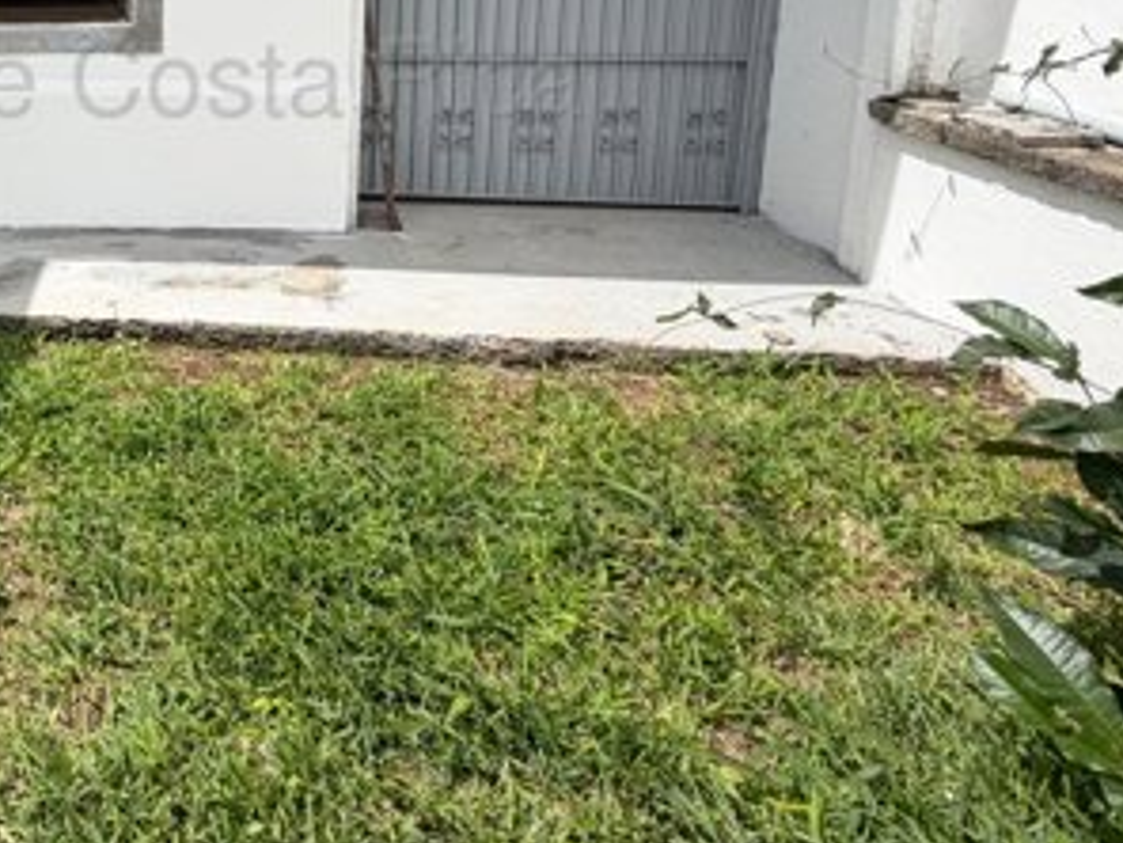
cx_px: -21
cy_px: 76
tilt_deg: -9.3
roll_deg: +2.3
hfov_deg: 48.4
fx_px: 973
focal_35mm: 30
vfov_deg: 42.7
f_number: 2.2
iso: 20
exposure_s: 1/770
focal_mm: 2.22
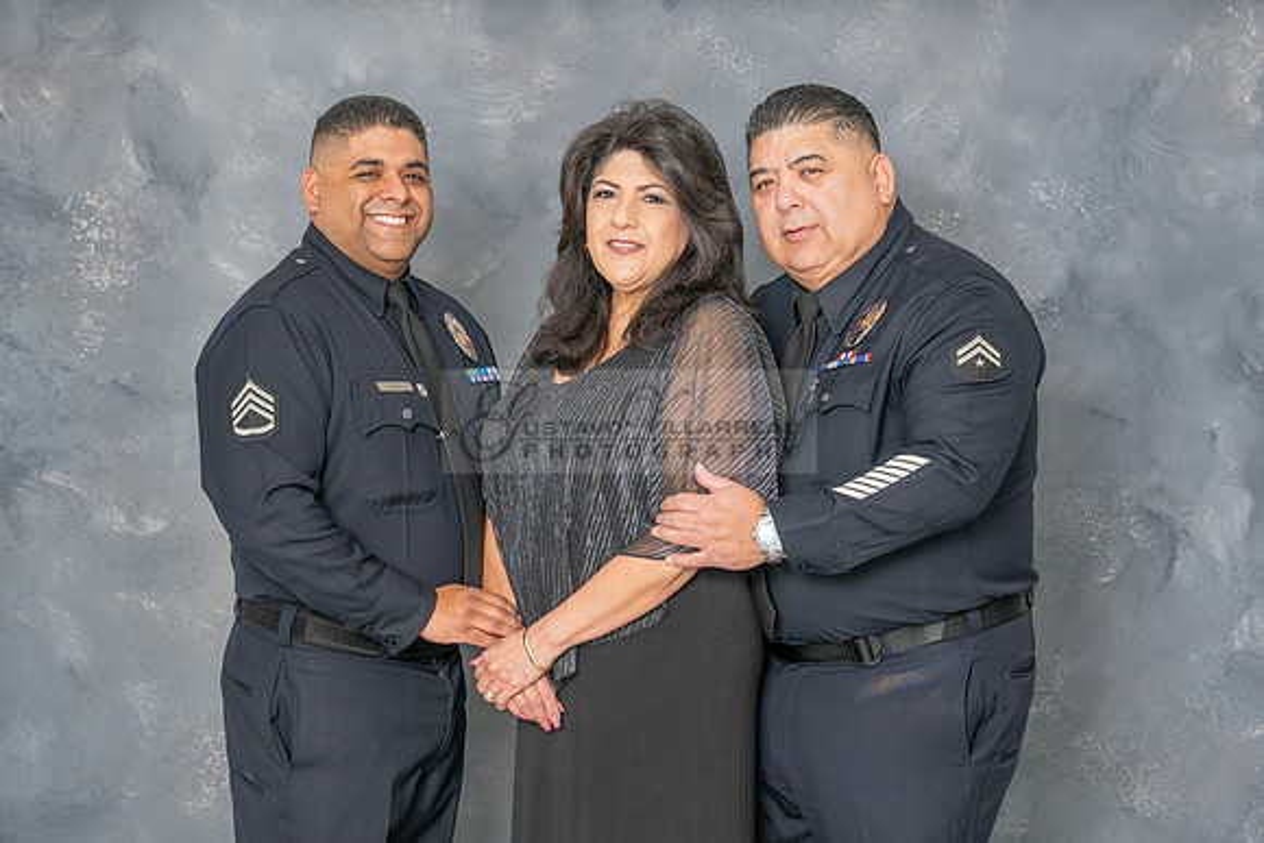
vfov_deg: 19.4
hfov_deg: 28.8
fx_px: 2464
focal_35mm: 70
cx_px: 645
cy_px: 450
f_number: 5.6
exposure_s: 1/200
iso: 200
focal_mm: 55
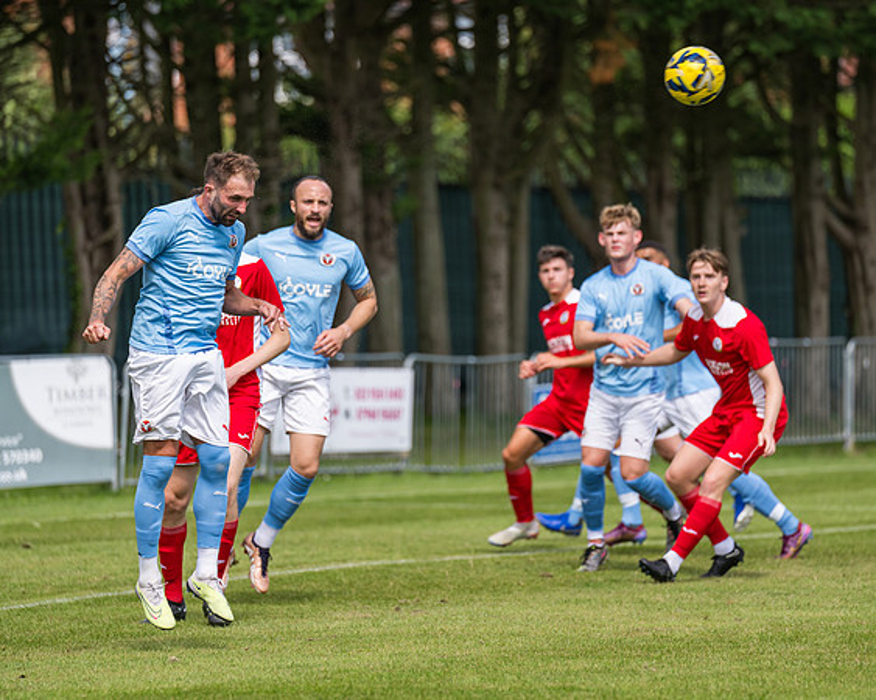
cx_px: 460
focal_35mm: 281
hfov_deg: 6.9
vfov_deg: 5.5
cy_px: 322
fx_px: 7285
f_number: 2.8
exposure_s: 1/1600
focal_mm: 200
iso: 125
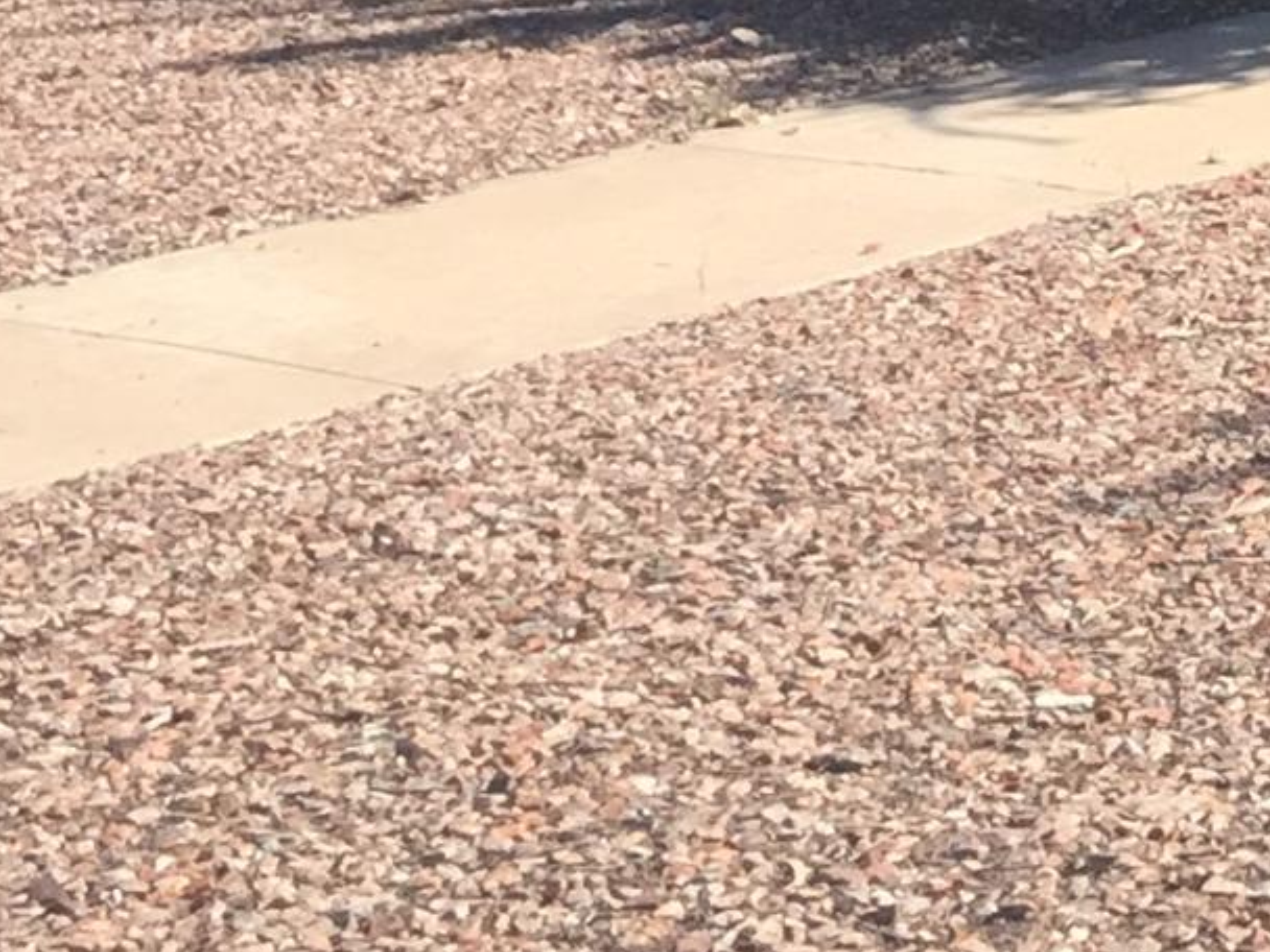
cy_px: -795
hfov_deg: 11.5
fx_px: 5246
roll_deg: +0.2
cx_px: 3008
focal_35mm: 143
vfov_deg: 9.8
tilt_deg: -0.1
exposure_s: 1/1099
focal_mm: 4.15
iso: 32
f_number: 2.2
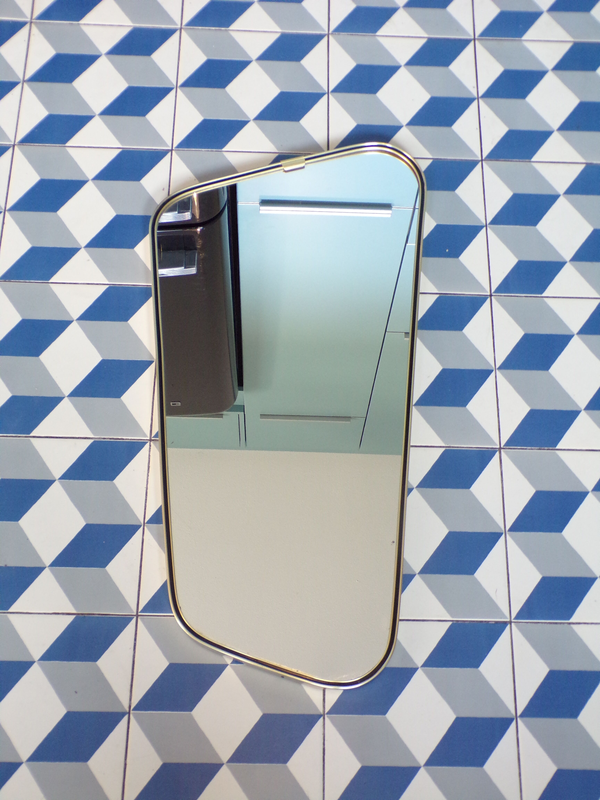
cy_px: 400
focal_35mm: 42
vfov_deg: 44.8
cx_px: 300
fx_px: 971
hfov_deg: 34.3
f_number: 3.4
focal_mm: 7.6
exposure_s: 1/17
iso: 284
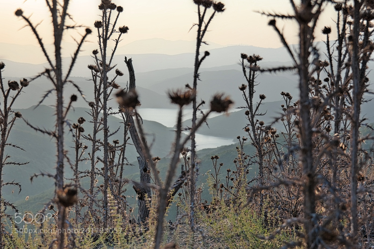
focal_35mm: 84
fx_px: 872
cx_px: 187
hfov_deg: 24.2
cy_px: 124
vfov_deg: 16.3
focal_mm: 55
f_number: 5.6
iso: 100
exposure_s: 1/200
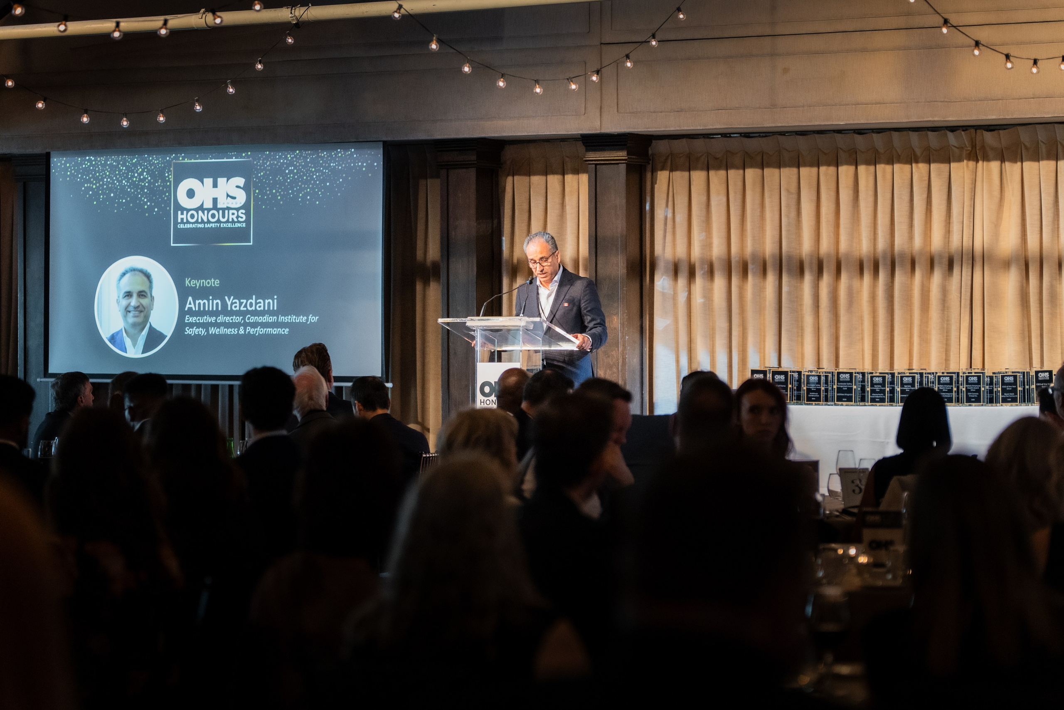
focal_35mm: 106
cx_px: 516
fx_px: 3134
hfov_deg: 19.3
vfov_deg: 12.9
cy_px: 331
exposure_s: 1/200
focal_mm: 96
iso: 5000
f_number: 2.8
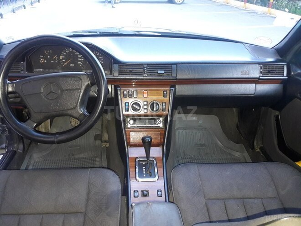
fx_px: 243
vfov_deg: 49.7
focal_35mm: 28
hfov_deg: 63.4
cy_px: 113
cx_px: 150
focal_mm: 3.7
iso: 200
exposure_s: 1/17
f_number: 1.9
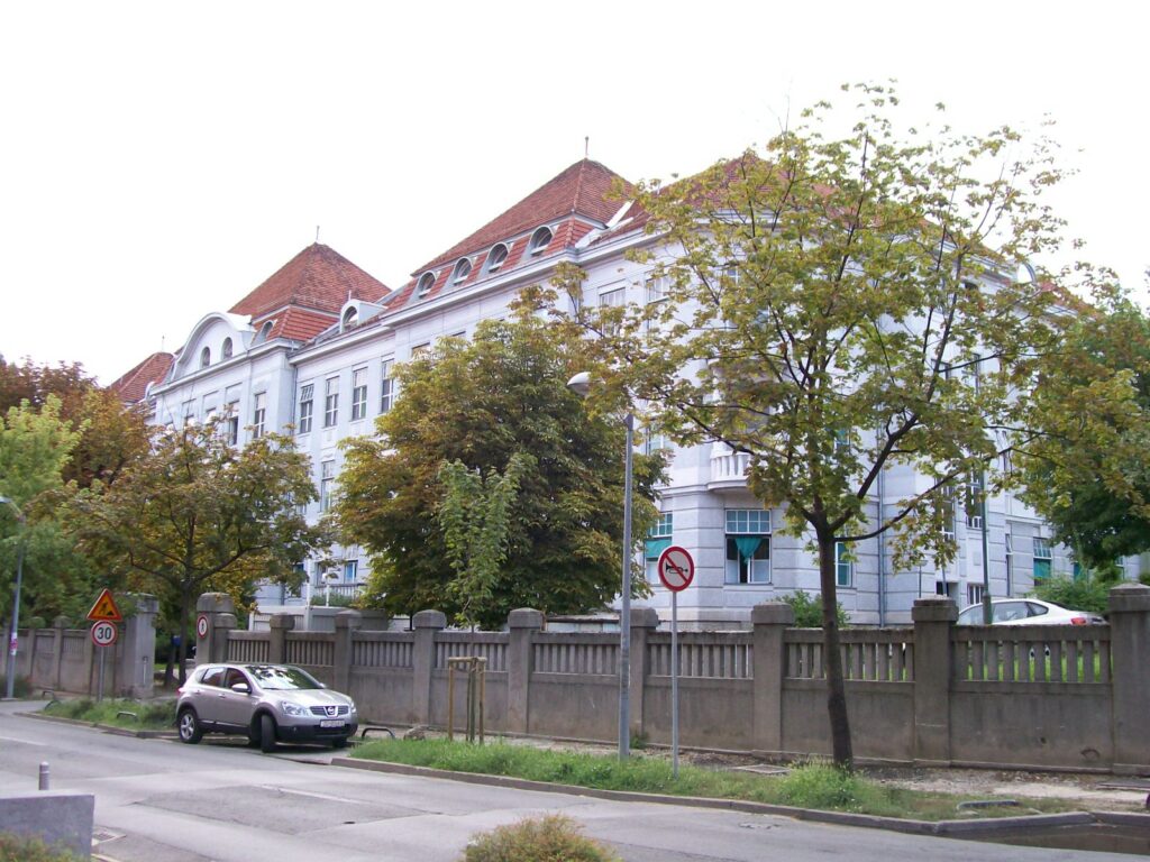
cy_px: 431
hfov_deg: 51.4
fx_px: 1196
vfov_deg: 39.7
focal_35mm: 36
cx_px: 575
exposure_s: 1/54.7
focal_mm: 6
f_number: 2.7
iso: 80
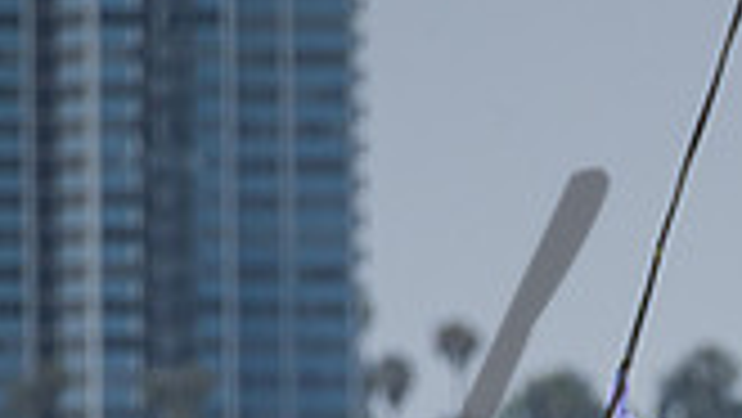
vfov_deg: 0.7
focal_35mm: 1819
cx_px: 1078
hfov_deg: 1.2
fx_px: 35806
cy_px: 711
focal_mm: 400
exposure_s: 1/2000
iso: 400
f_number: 8
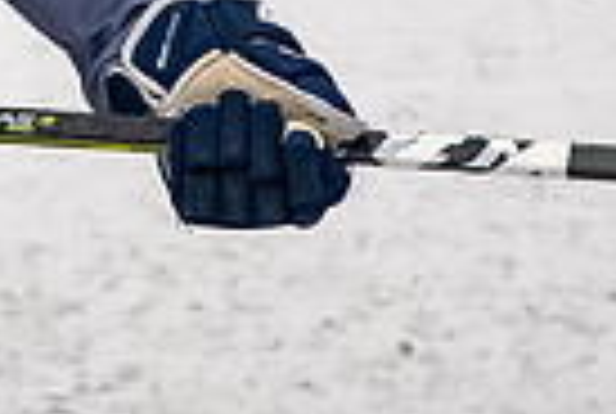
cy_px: -626
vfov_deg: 0.8
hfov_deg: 1.2
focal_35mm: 1646
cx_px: -393
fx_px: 28226
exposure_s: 1/800
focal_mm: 200
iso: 2000
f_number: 3.2
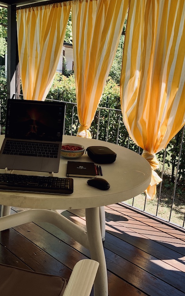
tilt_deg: -15.1
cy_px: 148
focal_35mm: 37
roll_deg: -4.2
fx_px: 298
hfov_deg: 34.1
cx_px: 61
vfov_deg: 52.7
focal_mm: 4.25
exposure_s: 1/268
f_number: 1.8
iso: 25
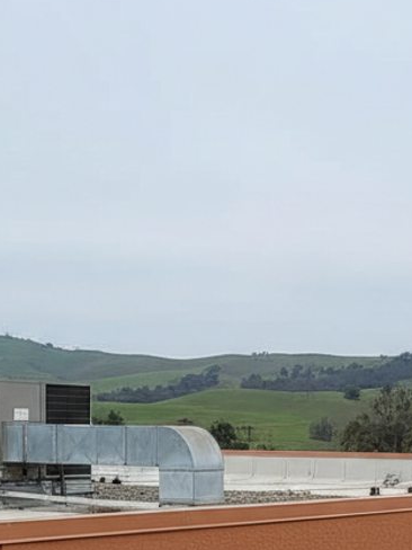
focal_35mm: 59
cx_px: 285
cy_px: 516
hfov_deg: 24.7
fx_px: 936
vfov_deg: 30.9
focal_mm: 6.8
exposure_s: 1/986
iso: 617
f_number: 1.78
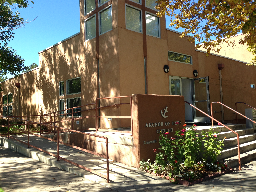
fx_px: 244
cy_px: 96
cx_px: 128
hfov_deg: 55.4
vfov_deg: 42.9
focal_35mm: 33
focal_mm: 4.12
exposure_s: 1/452
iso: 50
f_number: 2.4
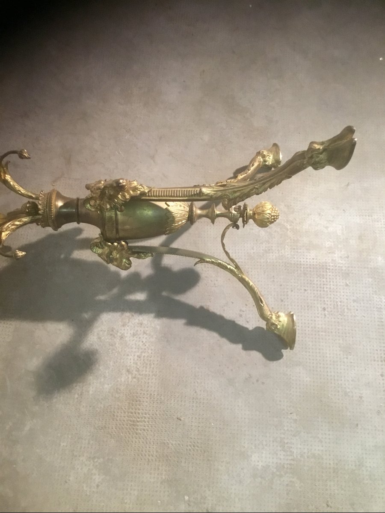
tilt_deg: -68.6
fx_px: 460
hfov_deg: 45.4
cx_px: 192
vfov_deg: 58.4
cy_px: 256
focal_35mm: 31
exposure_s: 1/20
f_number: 2.4
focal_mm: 3.3
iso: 200
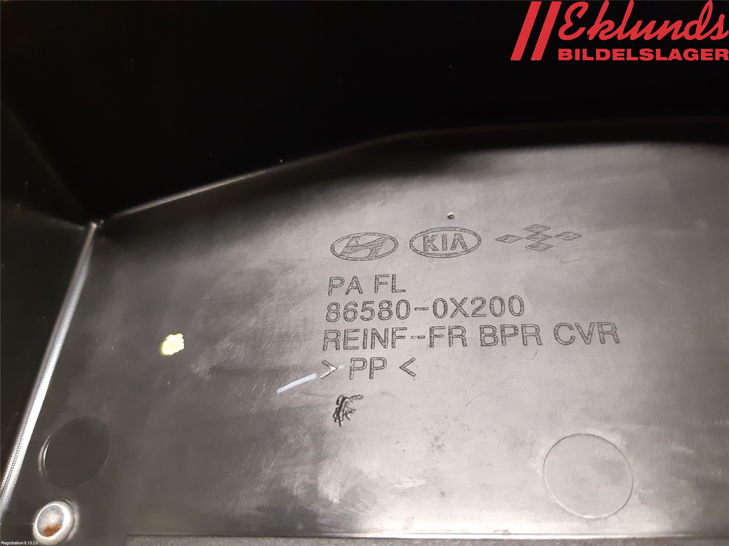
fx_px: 548
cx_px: 364
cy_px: 273
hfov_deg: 67.3
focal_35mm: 26
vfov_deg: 53.1
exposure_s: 1/33
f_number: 1.7
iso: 250
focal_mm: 3.93
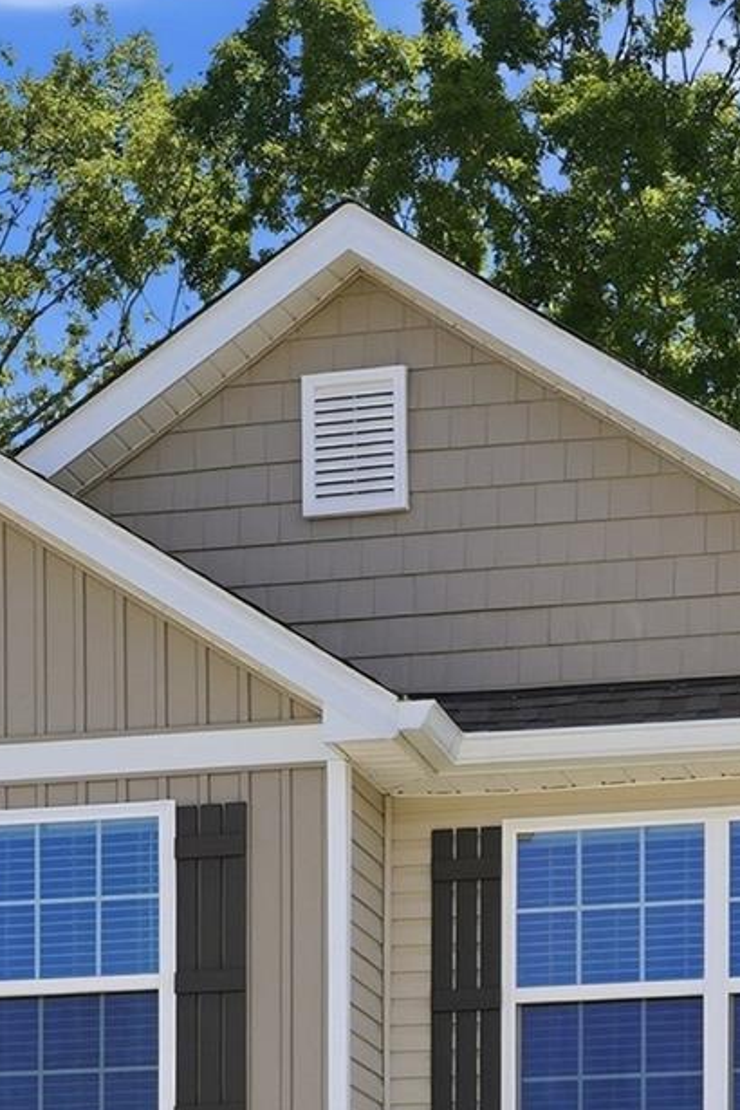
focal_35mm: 133
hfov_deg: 10.3
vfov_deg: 15.1
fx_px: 4101
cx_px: 260
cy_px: 1115
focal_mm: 40
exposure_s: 1/160
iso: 100
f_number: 9
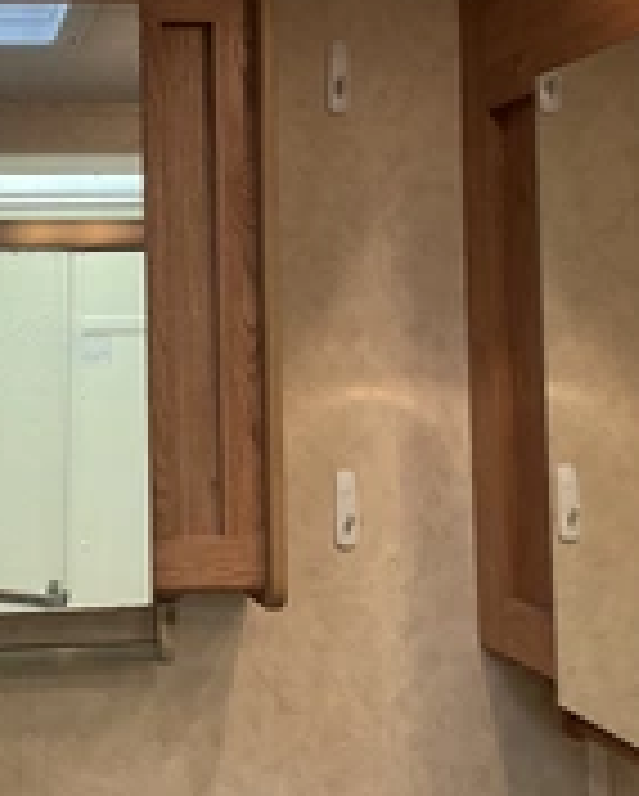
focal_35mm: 64
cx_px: 94
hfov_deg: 23.4
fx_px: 1510
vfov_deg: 29.3
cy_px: 247
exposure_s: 1/60
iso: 100
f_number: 1.8
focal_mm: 3
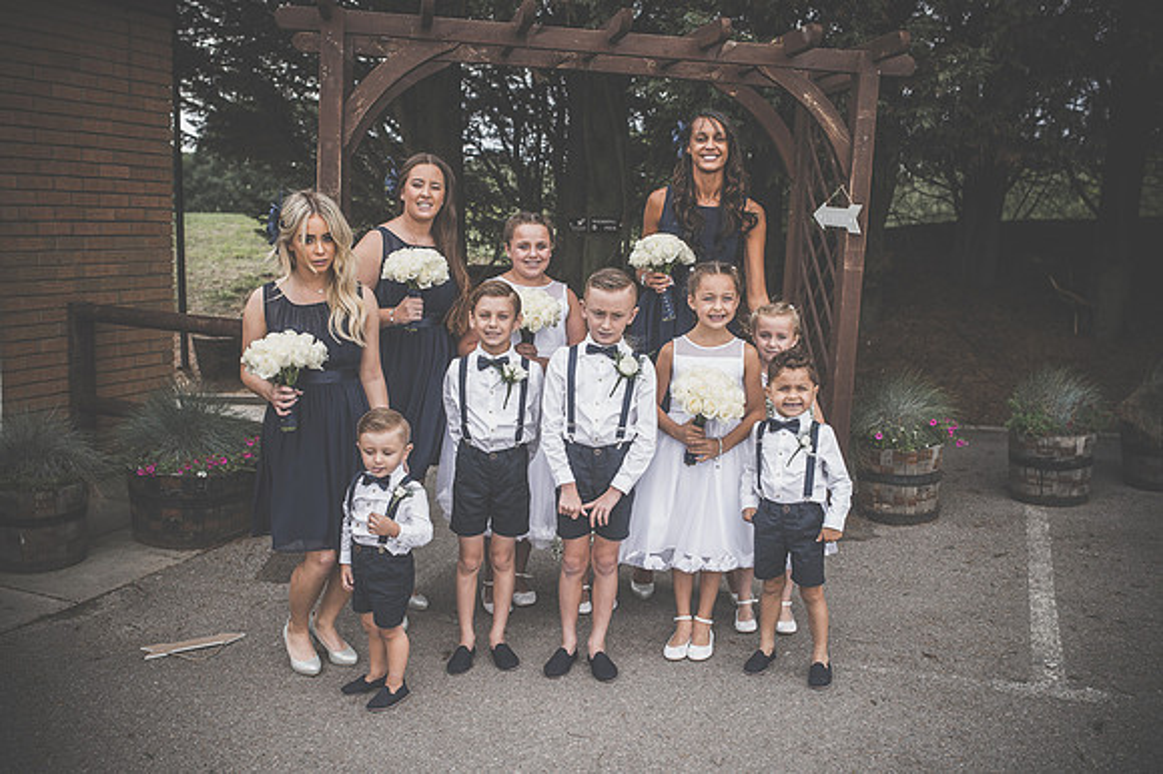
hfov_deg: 54.5
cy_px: 387
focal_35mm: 35
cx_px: 582
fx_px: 1130
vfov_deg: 37.8
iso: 100
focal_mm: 35
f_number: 3.5
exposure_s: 1/320
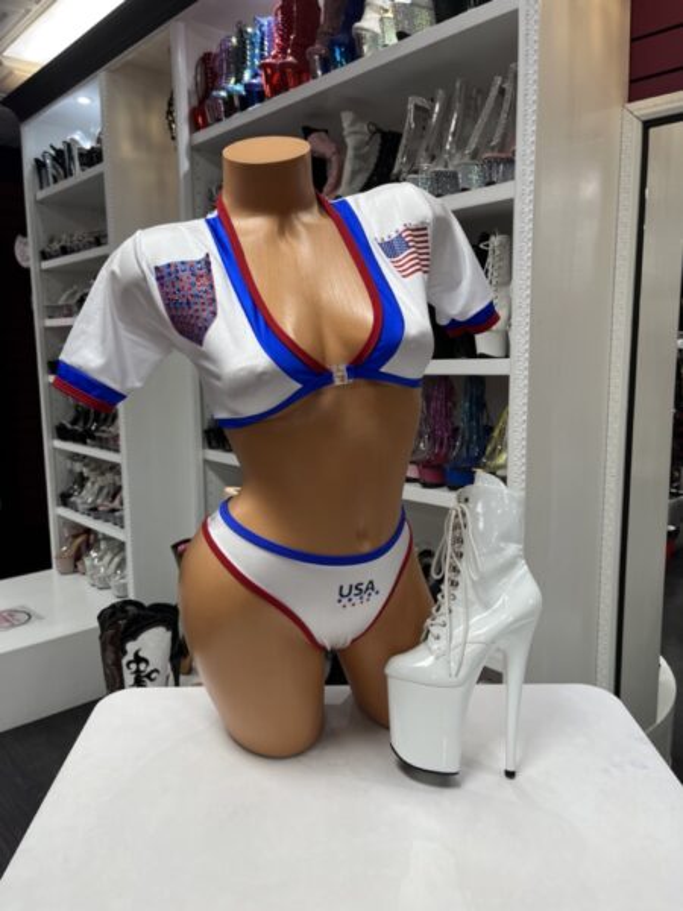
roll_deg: +1.0
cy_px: 456
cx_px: 342
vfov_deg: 67.3
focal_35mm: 26
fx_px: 684
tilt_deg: -9.3
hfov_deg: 53.1
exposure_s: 1/60
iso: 80
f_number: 1.6
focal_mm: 5.1
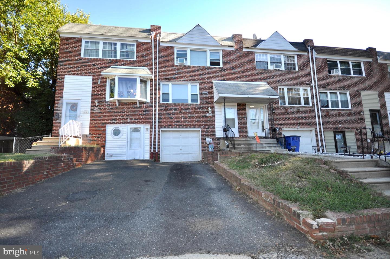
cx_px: 195
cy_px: 130
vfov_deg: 77.2
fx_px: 162
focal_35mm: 15
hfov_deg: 100.5
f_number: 5
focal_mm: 10
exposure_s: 1/125
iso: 100
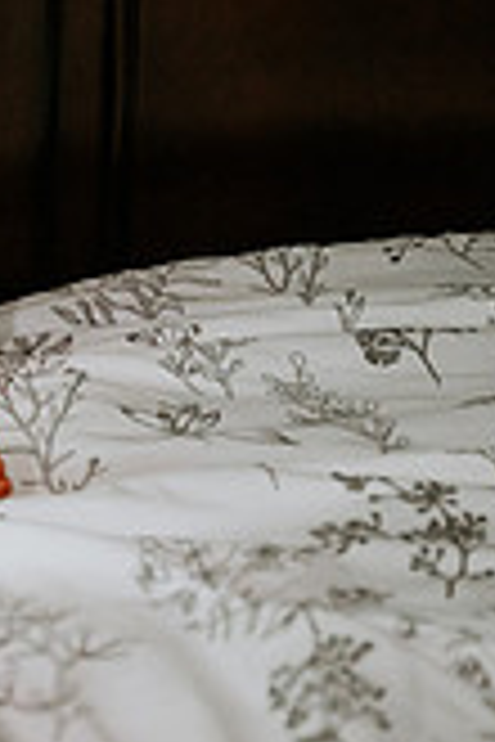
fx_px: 3258
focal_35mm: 158
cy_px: 29
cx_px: -698
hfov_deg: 8.0
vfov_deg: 12.9
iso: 1250
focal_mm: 45
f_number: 3.5
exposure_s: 1/250
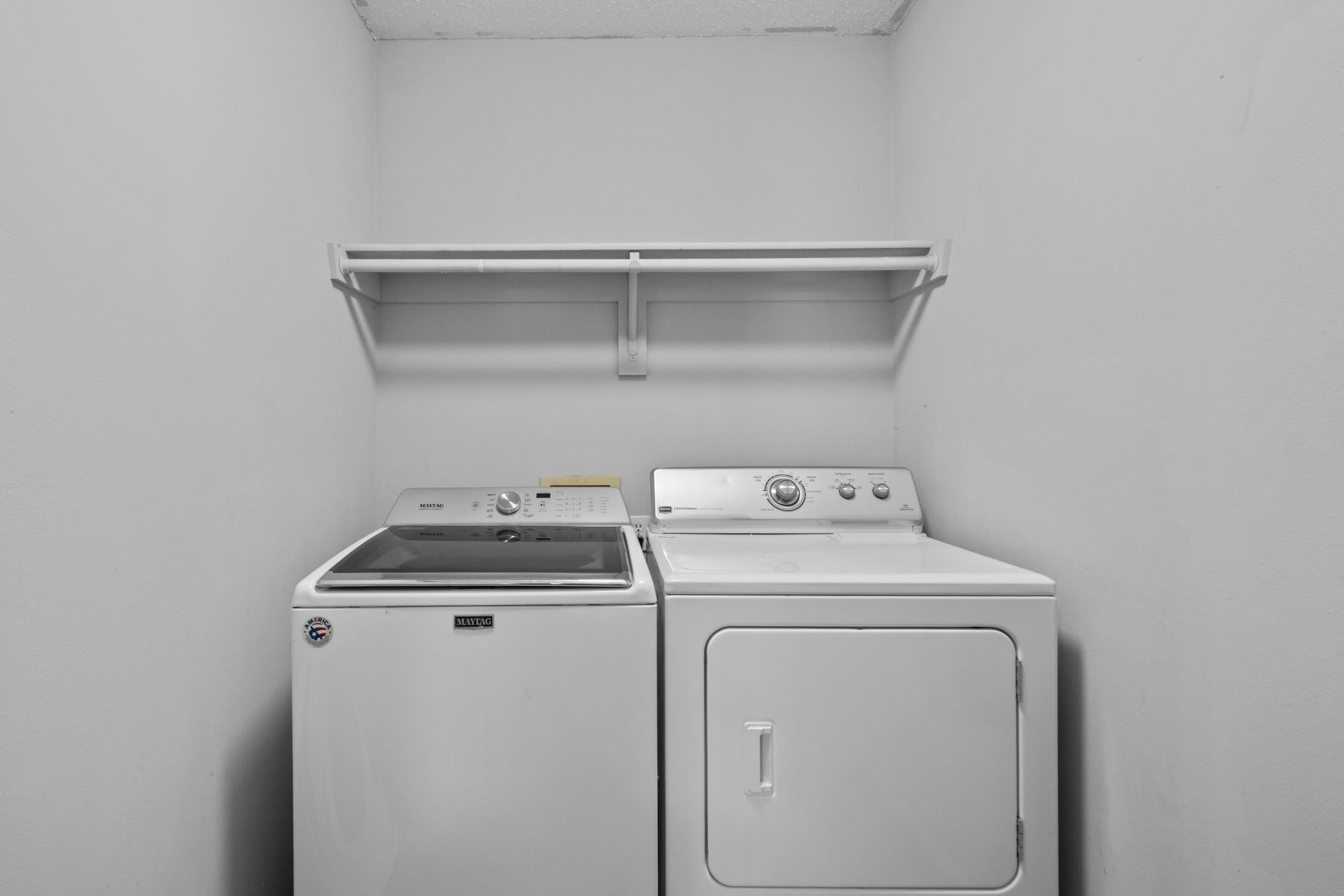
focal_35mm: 17
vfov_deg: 70.4
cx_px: 607
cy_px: 440
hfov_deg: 93.0
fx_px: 635
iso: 400
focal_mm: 10
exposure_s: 1/4
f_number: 8
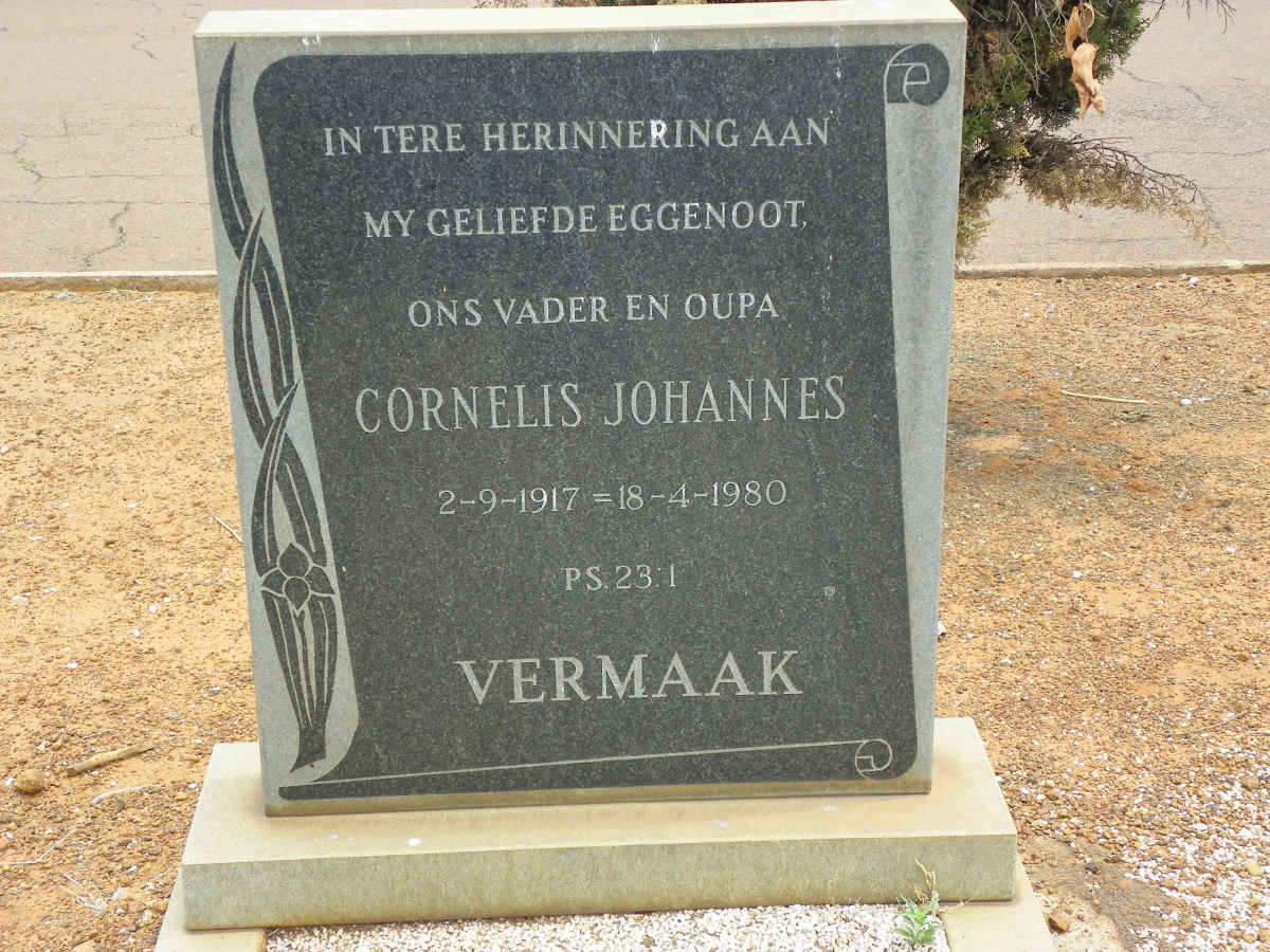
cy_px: 476
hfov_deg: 32.2
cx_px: 635
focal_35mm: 60
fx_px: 2201
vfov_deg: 24.4
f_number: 3.5
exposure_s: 1/160
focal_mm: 10.7
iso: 64
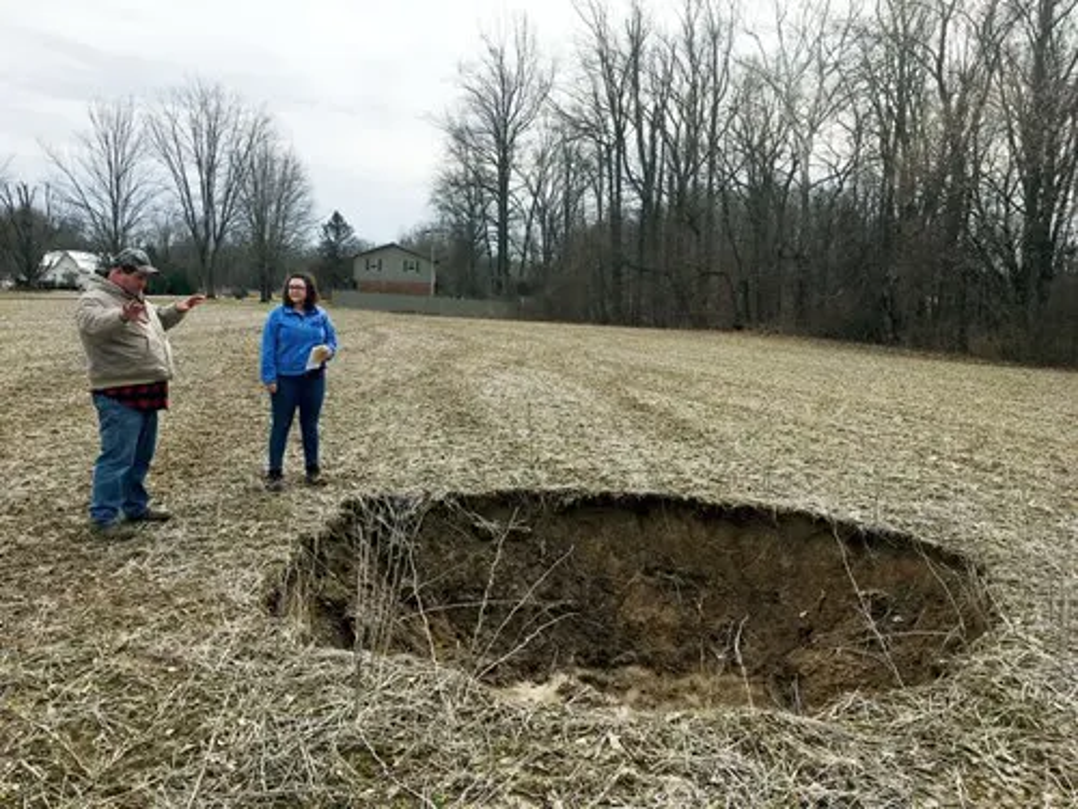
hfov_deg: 61.7
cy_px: 404
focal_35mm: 29
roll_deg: -0.9
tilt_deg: -5.7
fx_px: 903
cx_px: 539
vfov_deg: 48.2
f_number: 2.2
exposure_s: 1/1261
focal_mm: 4.15
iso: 25
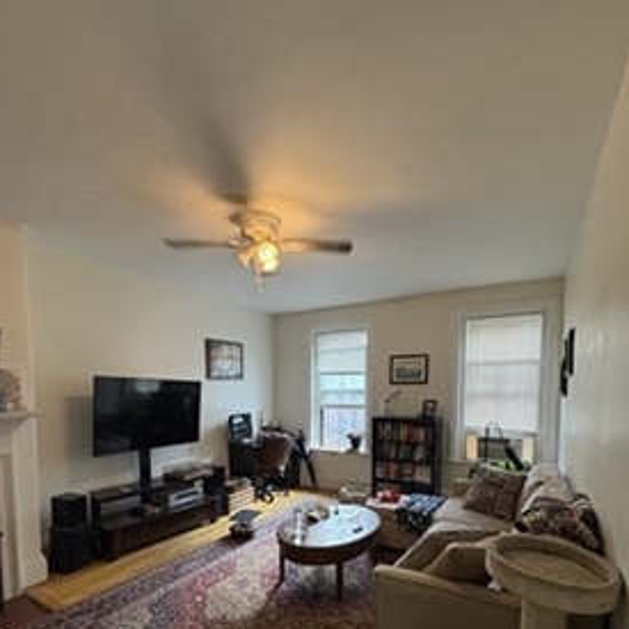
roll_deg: -0.5
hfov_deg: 80.7
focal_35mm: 18
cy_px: 420
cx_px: 316
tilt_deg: -4.4
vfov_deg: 78.1
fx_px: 370
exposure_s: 1/60
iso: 200
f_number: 2.2
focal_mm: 2.22
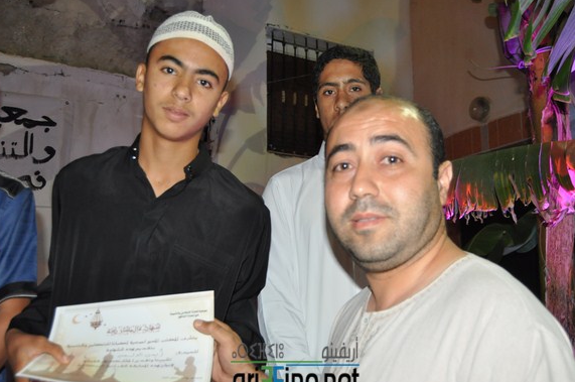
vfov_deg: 35.8
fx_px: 590
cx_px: 295
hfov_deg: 51.9
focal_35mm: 37
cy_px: 208
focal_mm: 22
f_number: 3.5
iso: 800
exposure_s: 1/60
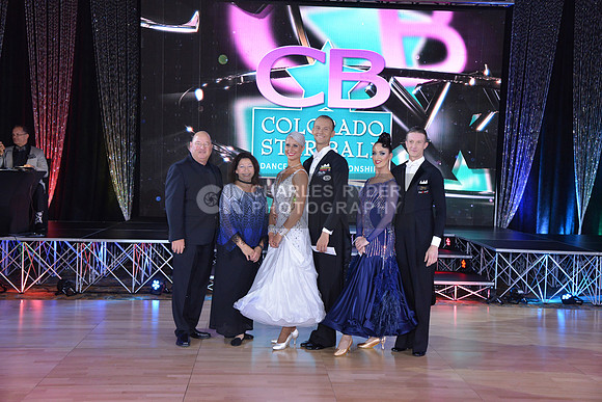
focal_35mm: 44
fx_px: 736
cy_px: 201
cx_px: 301
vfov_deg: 30.5
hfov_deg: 44.5
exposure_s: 1/250
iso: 2000
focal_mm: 44
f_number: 4.5
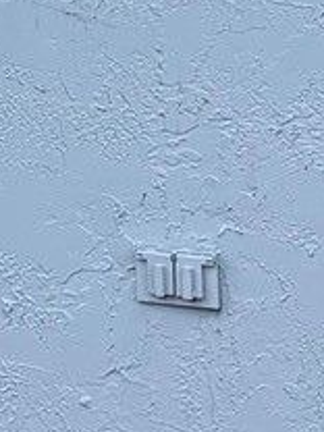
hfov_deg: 7.3
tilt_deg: +6.5
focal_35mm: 200
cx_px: -183
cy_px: -712
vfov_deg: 8.7
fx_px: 2496
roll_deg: -4.7
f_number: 1.6
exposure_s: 1/1499
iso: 50
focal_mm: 5.96
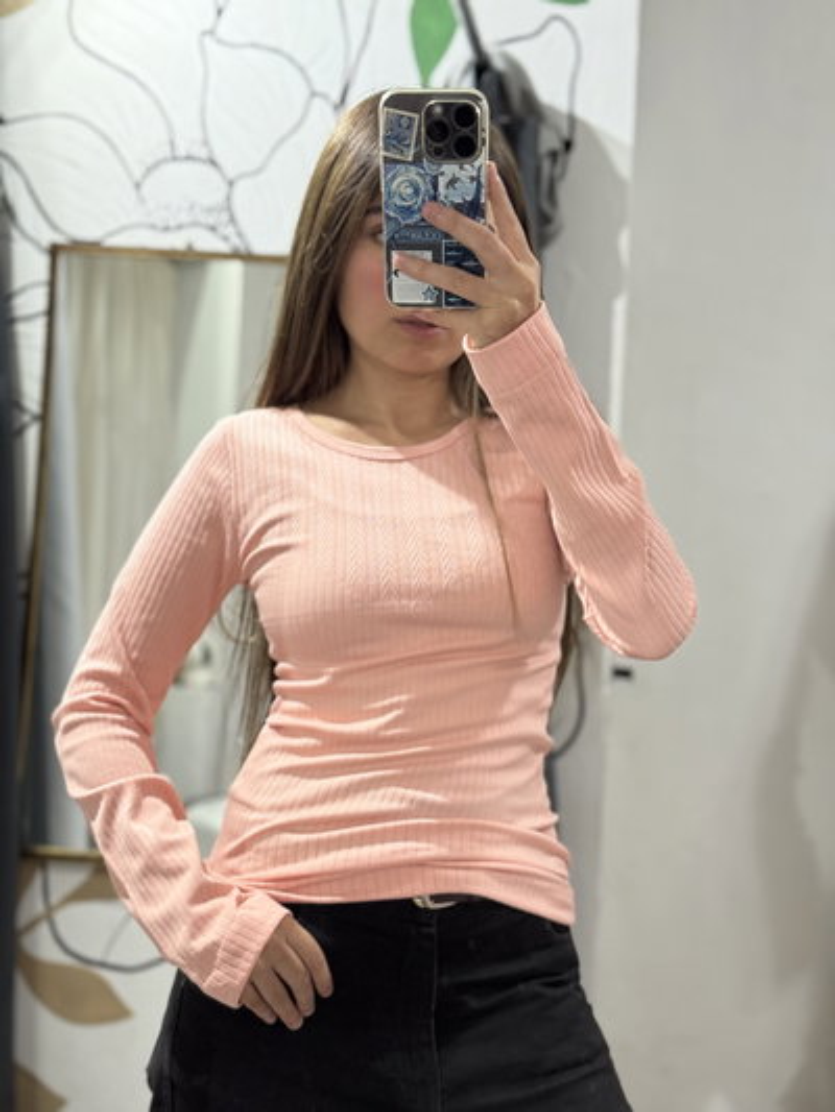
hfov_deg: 30.3
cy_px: 556
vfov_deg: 39.6
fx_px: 1543
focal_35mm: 48
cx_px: 418
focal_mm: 6.76
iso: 250
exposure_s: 1/33
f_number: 1.78
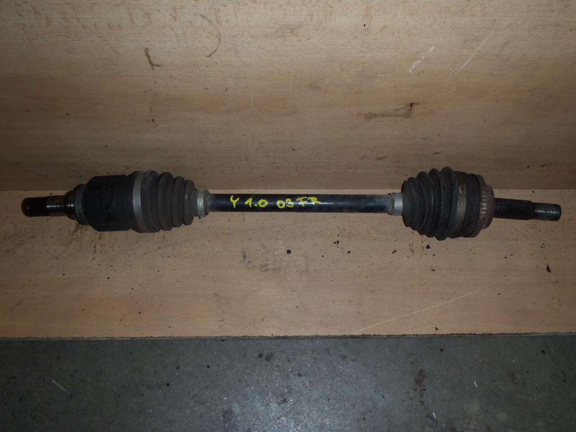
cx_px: 288
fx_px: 466
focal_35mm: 28
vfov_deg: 49.7
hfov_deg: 63.4
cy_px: 216
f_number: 3.9
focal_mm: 5
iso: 100
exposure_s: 1/30
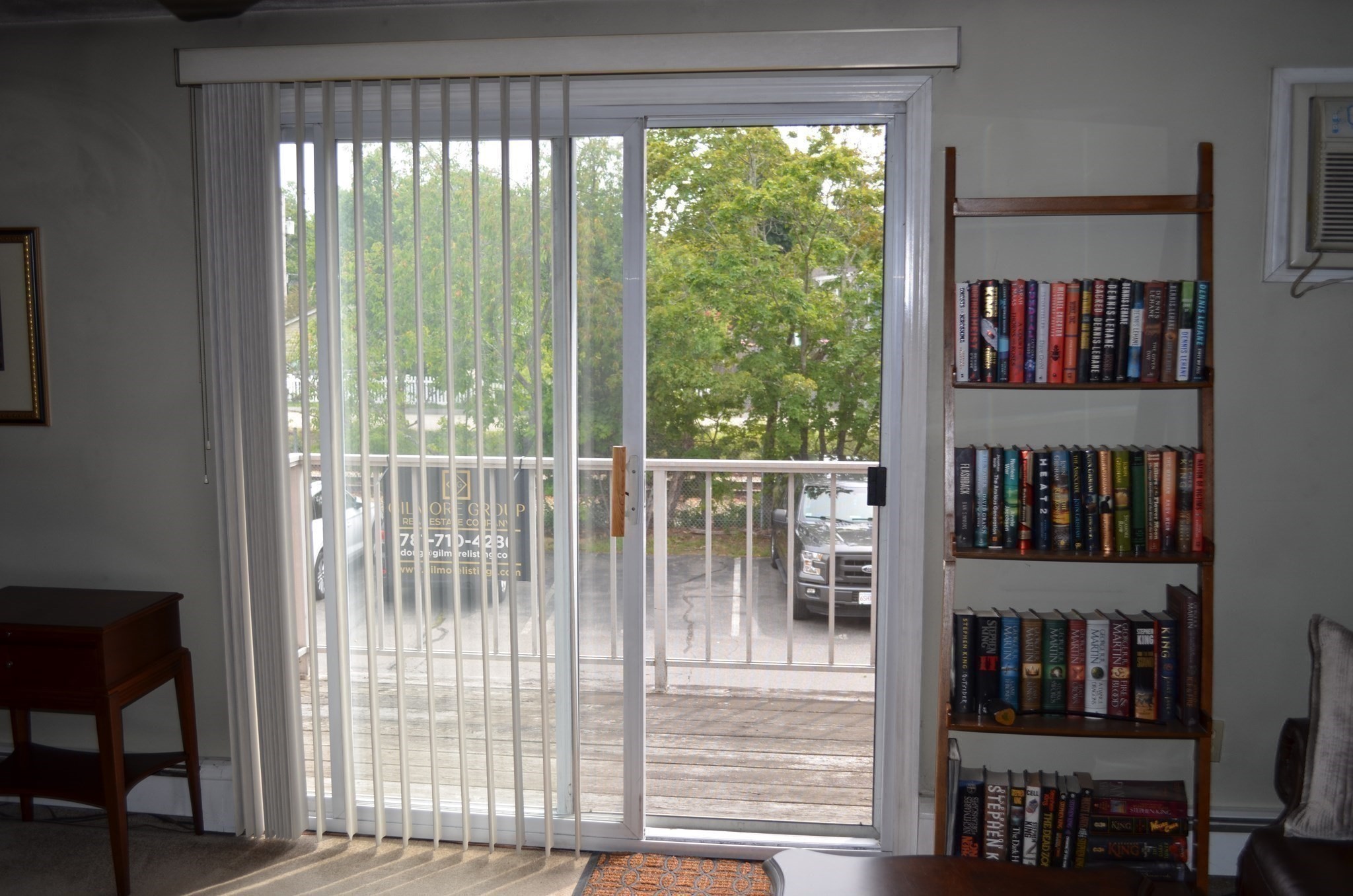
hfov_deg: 53.2
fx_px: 1350
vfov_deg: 36.7
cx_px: 676
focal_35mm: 36
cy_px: 448
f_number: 4
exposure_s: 1/200
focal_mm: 24
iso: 125
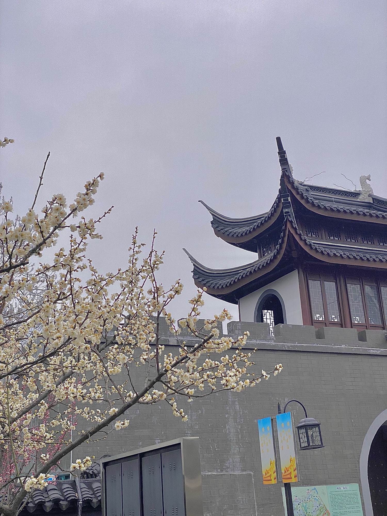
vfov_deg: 36.8
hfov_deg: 28.0
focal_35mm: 52
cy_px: 258
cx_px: 194
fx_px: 775
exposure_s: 1/592
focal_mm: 6
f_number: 2
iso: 20
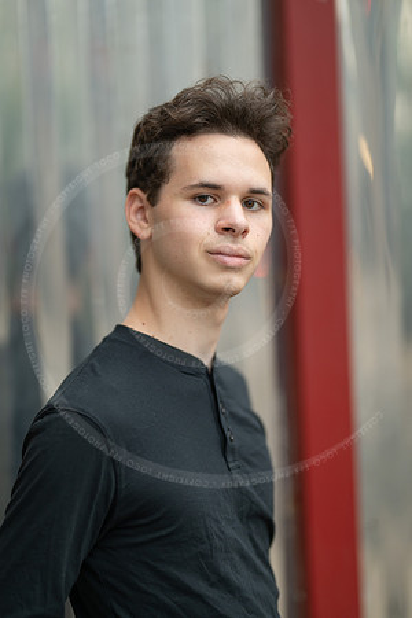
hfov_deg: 16.1
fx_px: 1459
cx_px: 206
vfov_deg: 23.9
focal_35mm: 85
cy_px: 309
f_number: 1.2
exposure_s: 1/320
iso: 250
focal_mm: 85
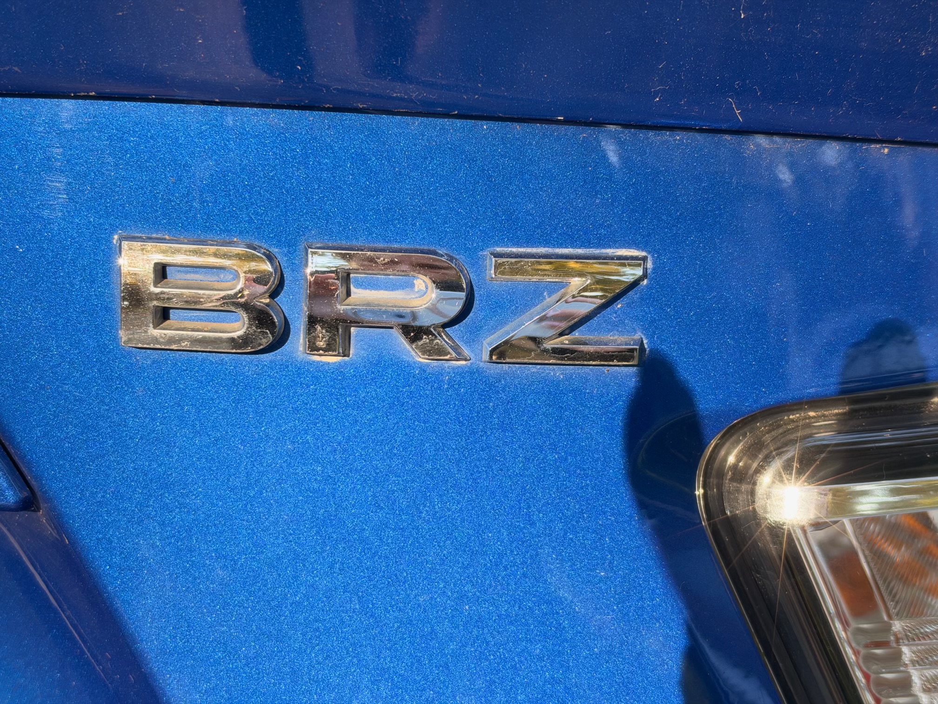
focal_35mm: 48
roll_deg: +0.5
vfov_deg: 30.3
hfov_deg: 39.7
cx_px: 469
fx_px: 1301
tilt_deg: -11.2
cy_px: 352
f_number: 1.8
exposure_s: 1/121
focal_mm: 6.93
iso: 50
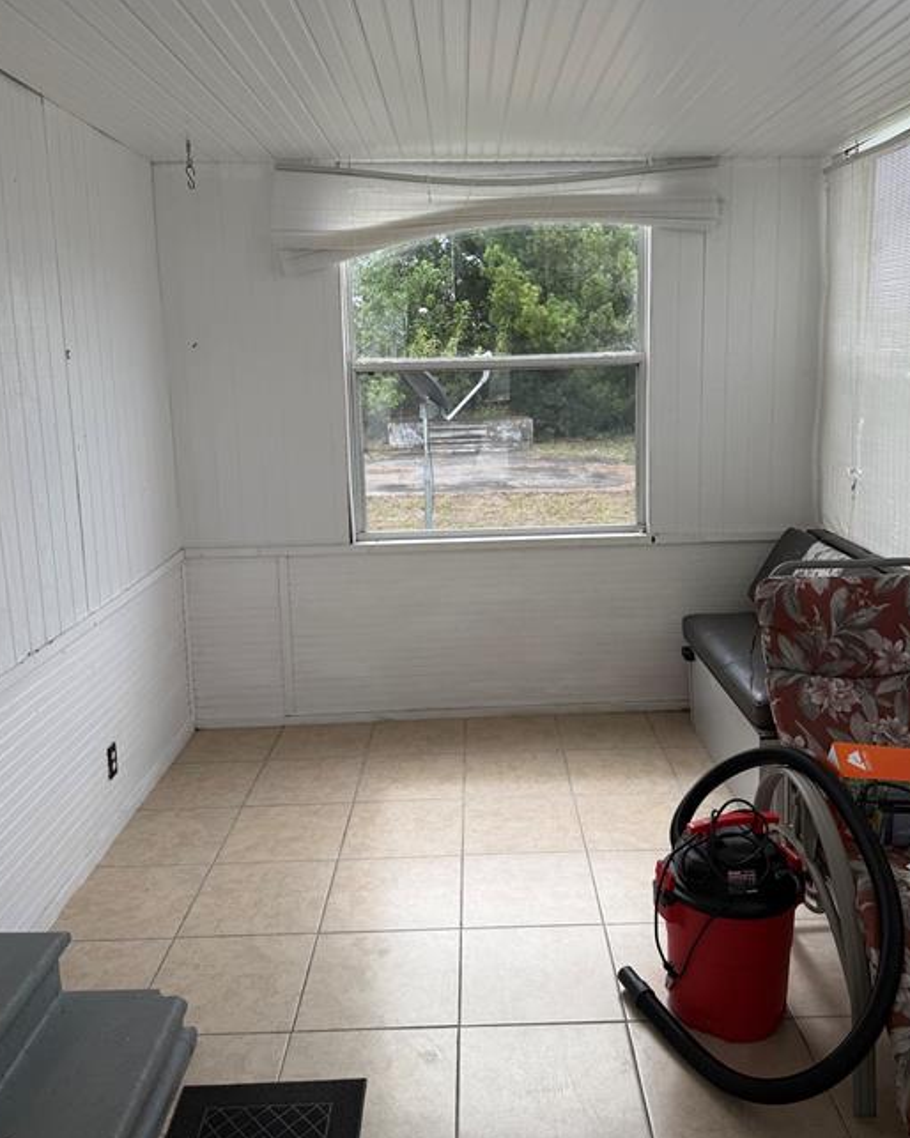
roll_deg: +2.1
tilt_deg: -8.5
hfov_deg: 51.5
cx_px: 483
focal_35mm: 28
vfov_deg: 62.0
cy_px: 494
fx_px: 943
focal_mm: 6.76
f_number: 1.78
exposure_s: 1/858
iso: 80
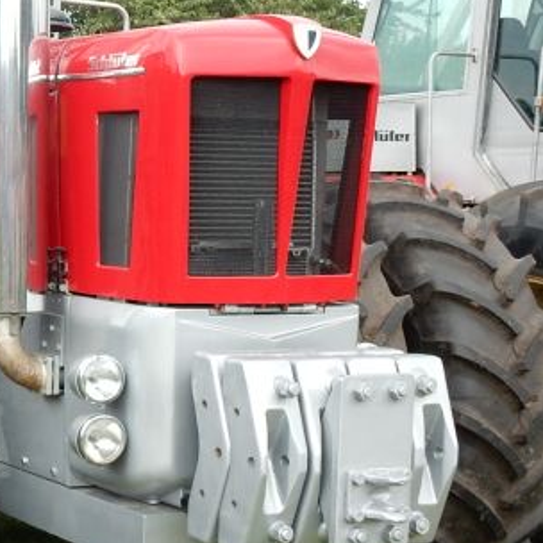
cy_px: 239
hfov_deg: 16.9
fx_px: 1775
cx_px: -54
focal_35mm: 100
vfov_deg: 17.4
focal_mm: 7.6
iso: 125
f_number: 4.2
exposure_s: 1/250
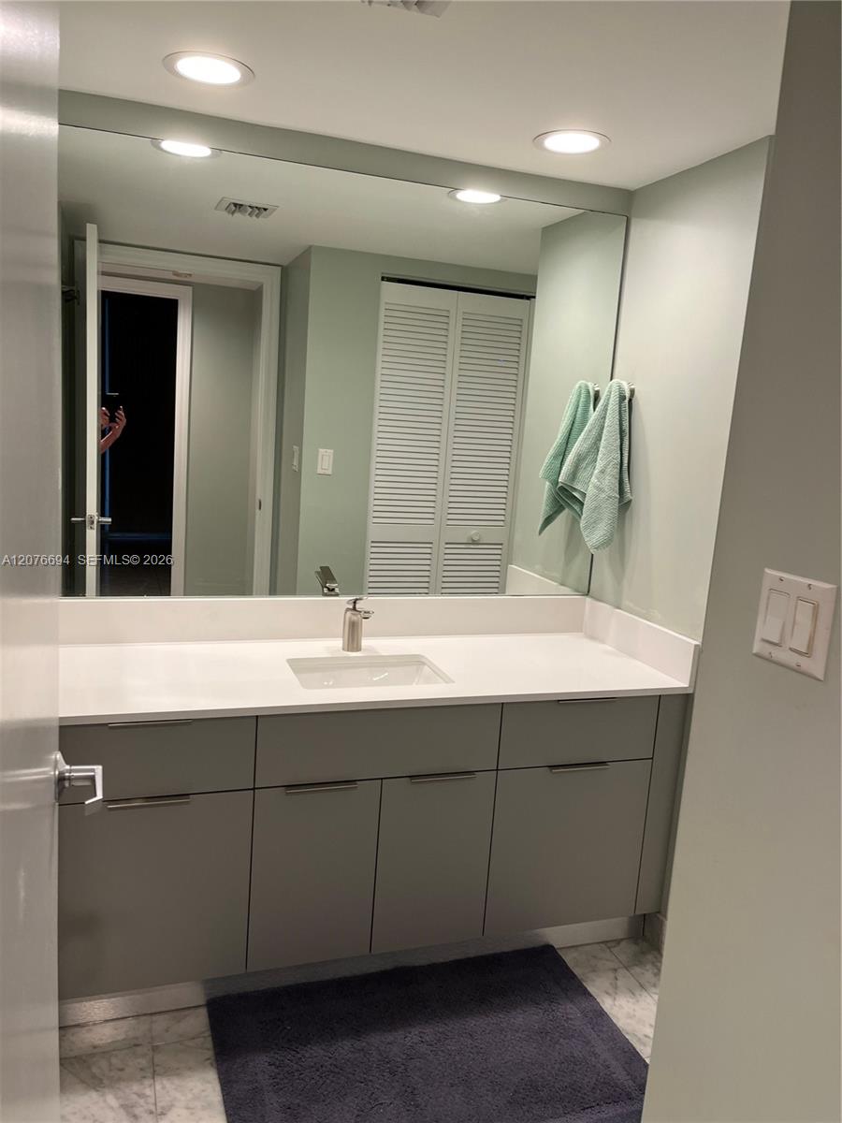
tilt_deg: -11.3
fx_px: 843
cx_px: 421
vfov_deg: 67.3
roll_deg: -2.2
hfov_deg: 53.1
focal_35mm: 26
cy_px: 562
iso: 64
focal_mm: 5.1
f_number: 1.6
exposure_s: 1/60
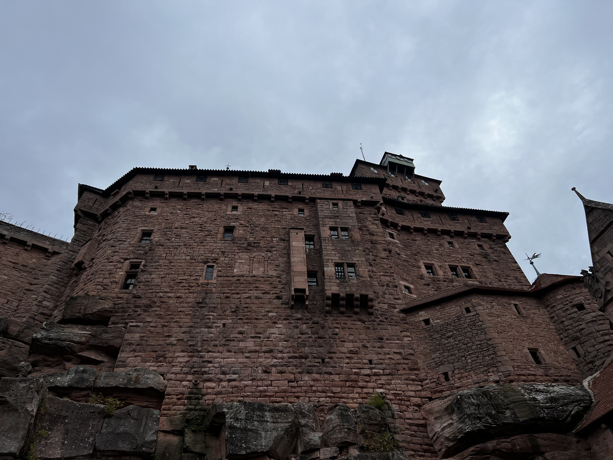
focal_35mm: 26
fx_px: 460
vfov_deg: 53.1
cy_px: 230
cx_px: 306
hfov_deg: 67.3
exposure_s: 1/1901
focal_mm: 5.7
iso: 50
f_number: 1.5
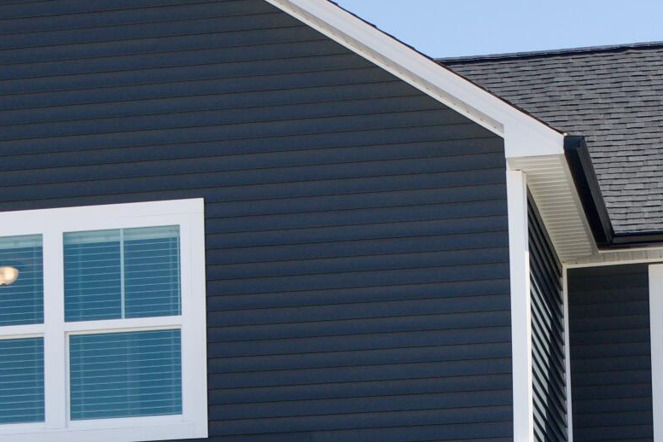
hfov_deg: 14.7
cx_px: 430
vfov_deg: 9.6
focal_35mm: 139
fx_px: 2560
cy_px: 659
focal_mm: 24
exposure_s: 1/400
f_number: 7.1
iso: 200
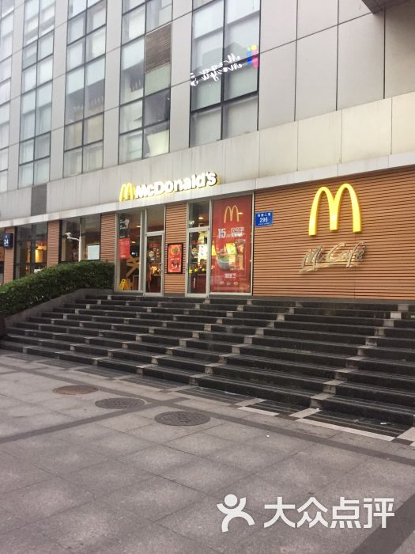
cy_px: 277
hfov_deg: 48.2
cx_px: 208
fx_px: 464
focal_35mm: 29
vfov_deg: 61.7
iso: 160
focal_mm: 4.15
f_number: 2.2
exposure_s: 1/33
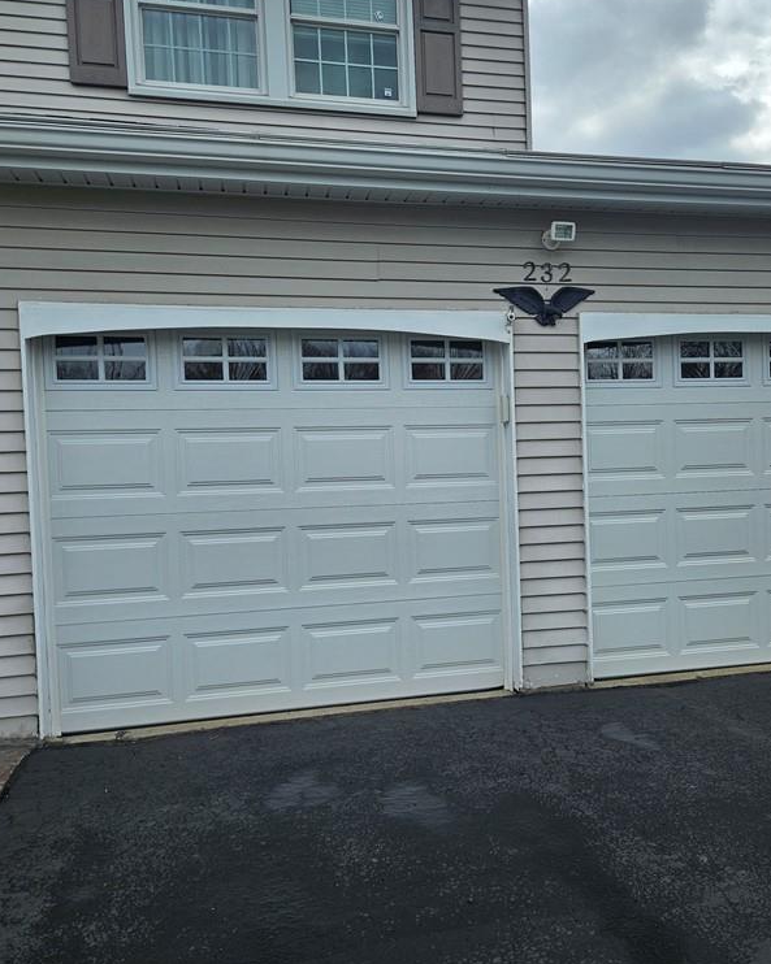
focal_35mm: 31
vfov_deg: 57.2
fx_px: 885
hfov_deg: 46.7
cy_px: 481
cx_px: 478
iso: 25
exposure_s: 1/1936
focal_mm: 5.4
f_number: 1.8
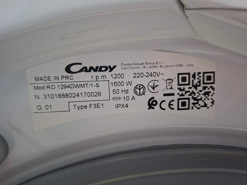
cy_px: 92
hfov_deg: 73.9
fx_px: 164
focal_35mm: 23
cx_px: 124
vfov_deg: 58.9
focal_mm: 5.54
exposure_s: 1/25
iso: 500
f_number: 1.8
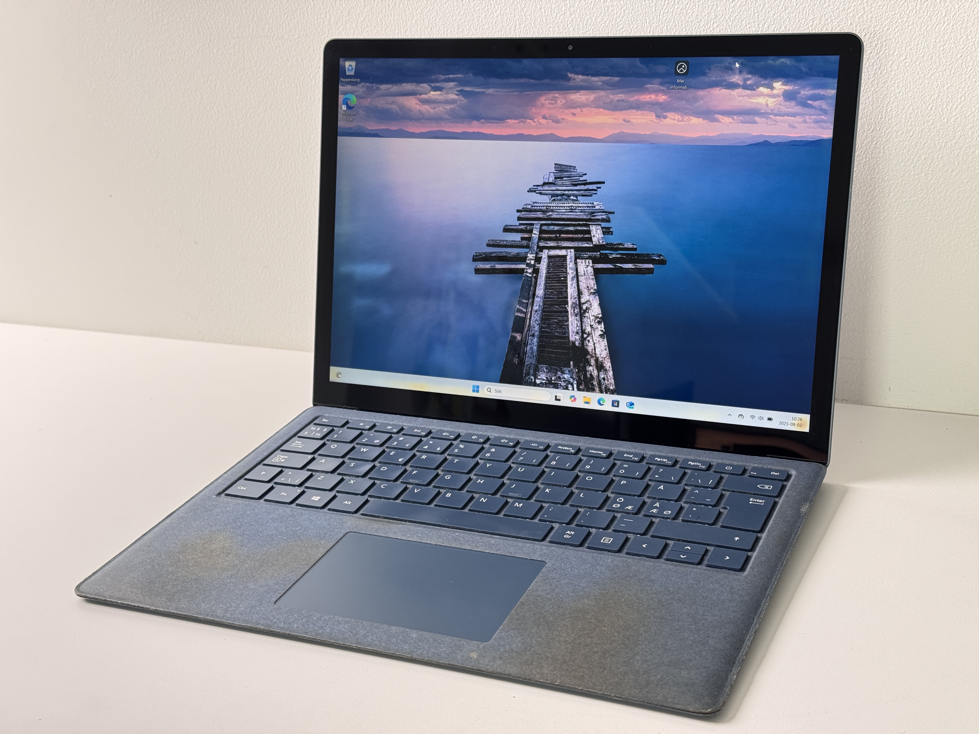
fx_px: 1358
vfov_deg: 30.3
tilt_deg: -19.5
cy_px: 367
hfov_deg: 39.7
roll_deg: +4.5
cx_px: 490
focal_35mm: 48
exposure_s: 1/106
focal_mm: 6.76
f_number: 1.78
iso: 100
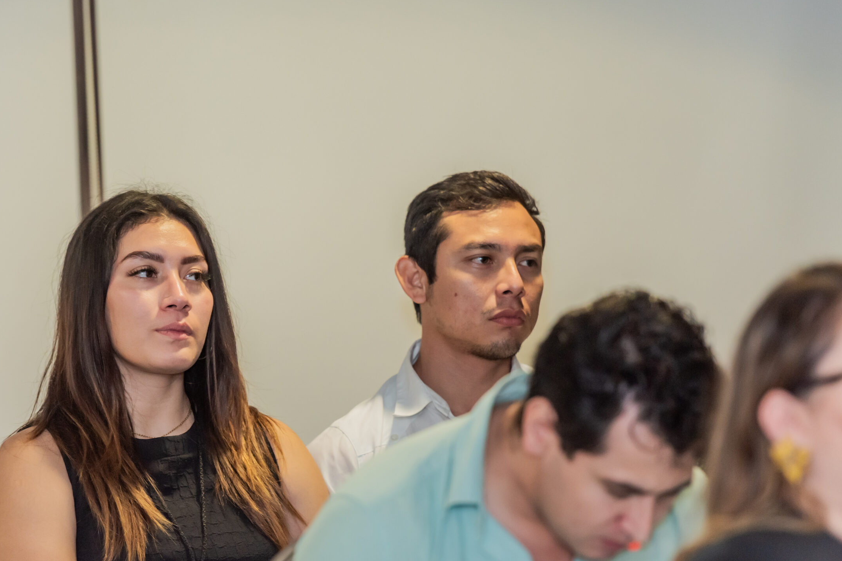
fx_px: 5168
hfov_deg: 9.3
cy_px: 319
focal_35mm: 221
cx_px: 367
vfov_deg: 6.2
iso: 1250
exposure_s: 1/160
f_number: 3.2
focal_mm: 185
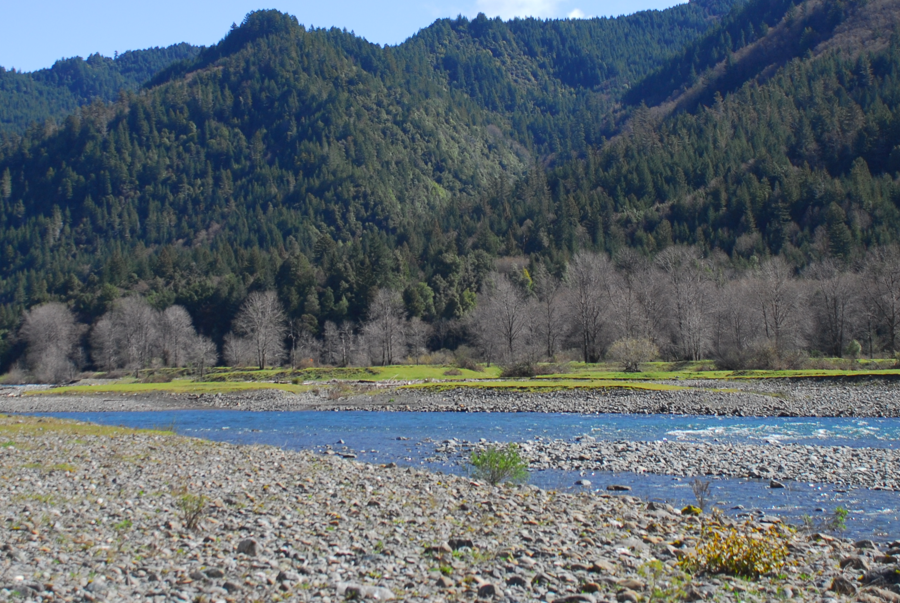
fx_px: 1752
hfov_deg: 28.8
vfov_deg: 19.4
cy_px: 186
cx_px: 466
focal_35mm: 70
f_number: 4
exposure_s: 1/800
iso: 160
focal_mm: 28
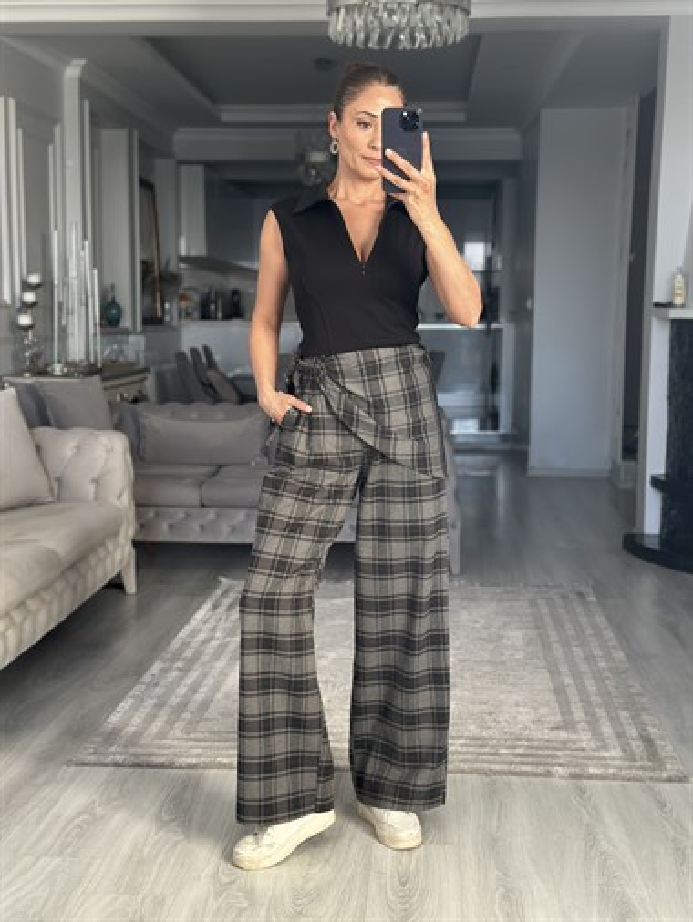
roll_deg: -0.3
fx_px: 1280
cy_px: 461
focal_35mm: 48
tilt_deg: -21.7
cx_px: 346
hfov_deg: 30.3
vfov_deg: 39.6
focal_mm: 6.86
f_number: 1.78
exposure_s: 1/95
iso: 125
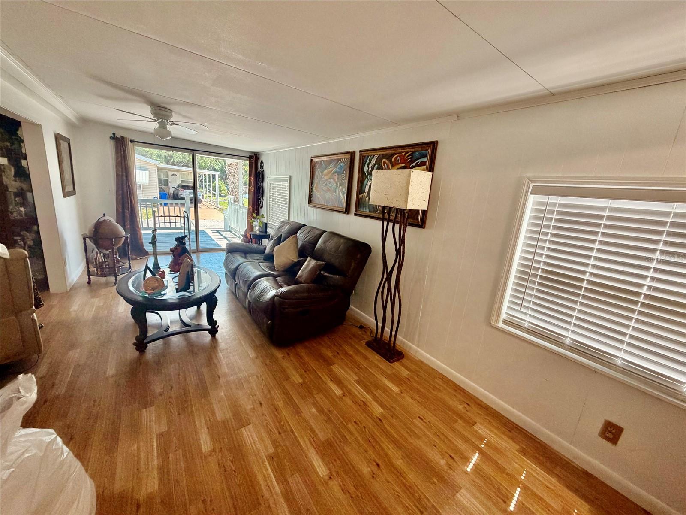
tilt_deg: -13.8
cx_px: 343
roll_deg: -4.6
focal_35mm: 14
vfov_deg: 85.7
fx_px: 277
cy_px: 258
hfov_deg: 102.1
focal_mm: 2.22
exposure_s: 1/60
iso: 200
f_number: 2.2
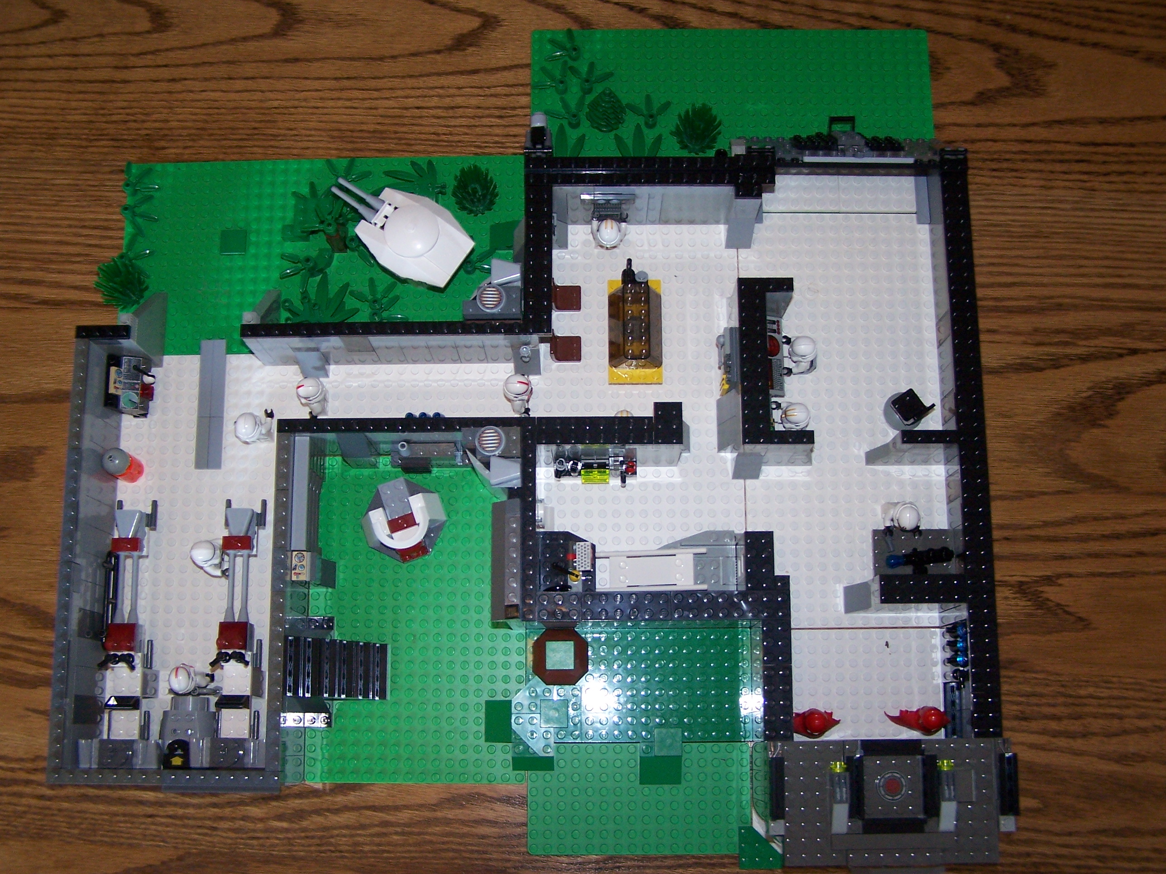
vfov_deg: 37.7
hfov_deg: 49.0
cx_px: 583
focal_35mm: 38
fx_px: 1280
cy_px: 437
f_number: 2.8
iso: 140
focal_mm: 6.3
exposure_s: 1/60
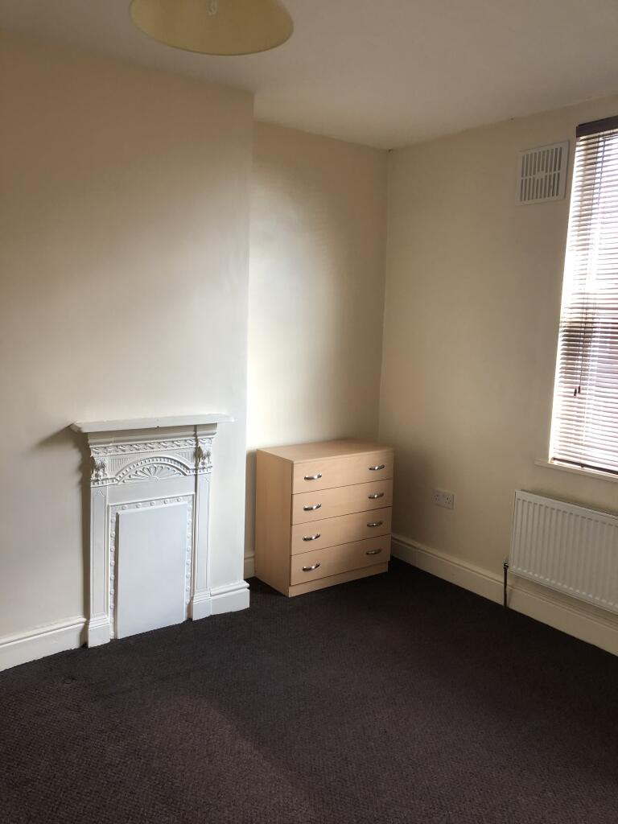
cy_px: 412
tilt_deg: -7.7
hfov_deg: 49.7
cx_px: 309
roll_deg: -1.3
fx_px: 667
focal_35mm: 28
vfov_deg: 63.4
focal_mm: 4
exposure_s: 1/33
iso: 25
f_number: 1.8
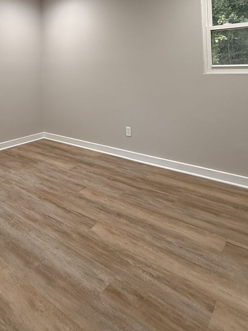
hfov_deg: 50.0
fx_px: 258
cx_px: 74
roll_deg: +0.3
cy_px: 65
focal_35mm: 27
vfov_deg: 60.0
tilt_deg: +3.3
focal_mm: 2.22
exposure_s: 1/120
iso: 400
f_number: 2.2
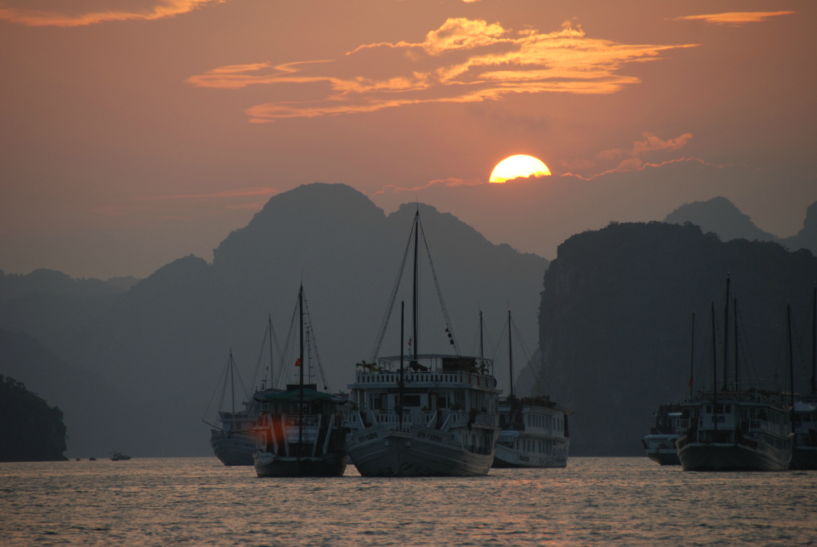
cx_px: 408
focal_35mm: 300
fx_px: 6817
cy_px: 274
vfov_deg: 4.6
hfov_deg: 6.9
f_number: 5.6
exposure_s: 1/160
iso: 100
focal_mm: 200
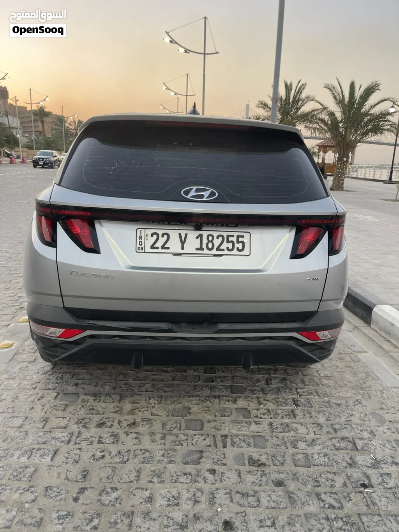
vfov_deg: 69.4
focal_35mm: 25
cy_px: 266
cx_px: 200
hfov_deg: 54.9
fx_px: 384
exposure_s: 1/121
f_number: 1.6
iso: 100
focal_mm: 5.1
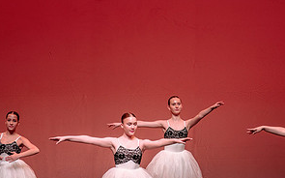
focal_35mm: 203
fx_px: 1576
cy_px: 117
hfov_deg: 10.3
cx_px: 170
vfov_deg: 6.5
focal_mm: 90
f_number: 2.8
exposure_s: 1/500
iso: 1000
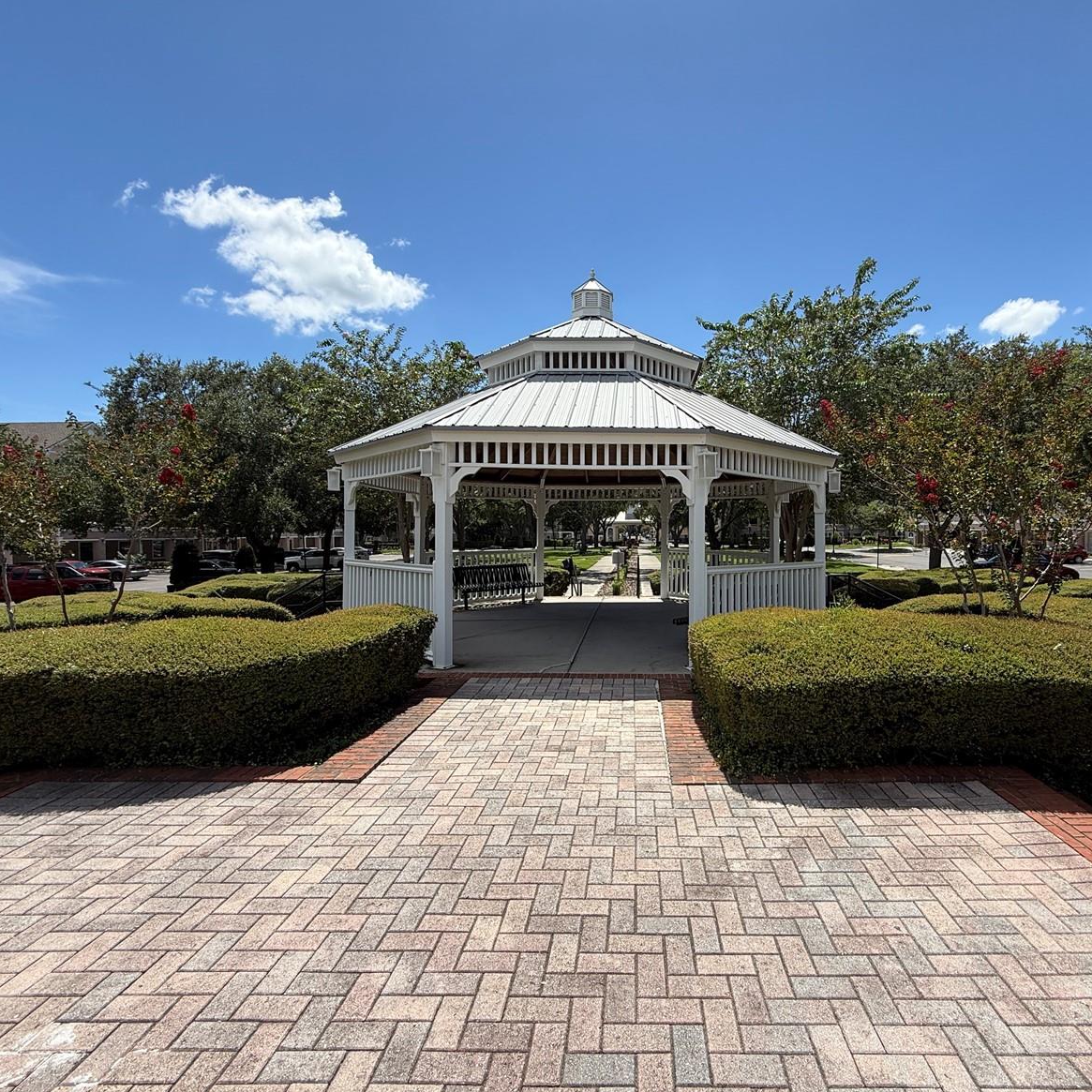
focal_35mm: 17
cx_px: 643
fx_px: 607
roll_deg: -1.2
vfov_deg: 84.0
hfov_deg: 83.2
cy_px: 546
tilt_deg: +0.3
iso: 20
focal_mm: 2.22
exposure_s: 1/942
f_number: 2.2
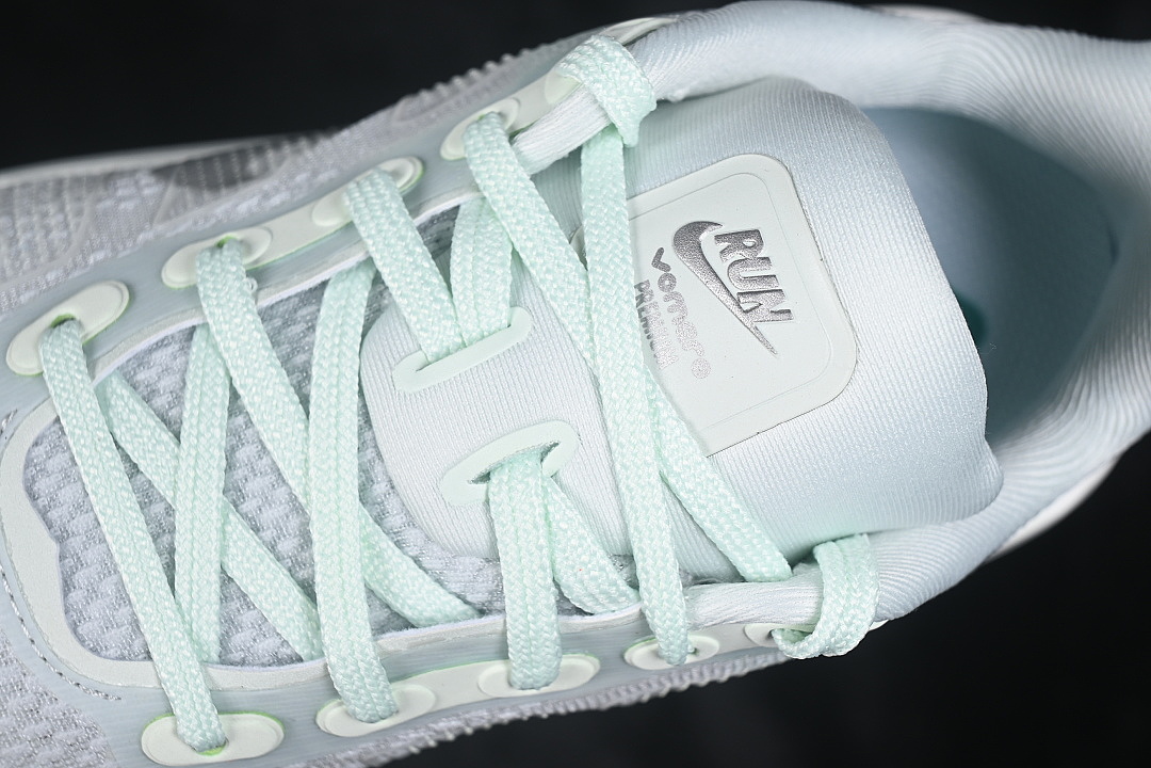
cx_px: 576
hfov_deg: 27.0
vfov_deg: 18.2
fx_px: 2398
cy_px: 384
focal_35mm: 75
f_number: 7.1
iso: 160
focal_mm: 50
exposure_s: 1/80
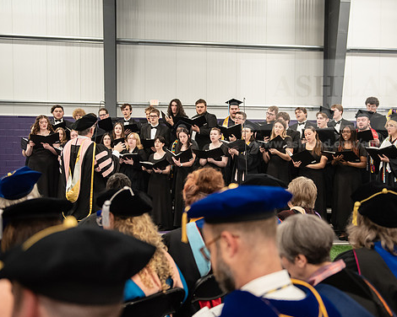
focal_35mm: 44
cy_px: 161
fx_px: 517
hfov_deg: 42.0
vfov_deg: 34.1
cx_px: 215
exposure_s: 1/200
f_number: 2.8
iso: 2500
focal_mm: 38
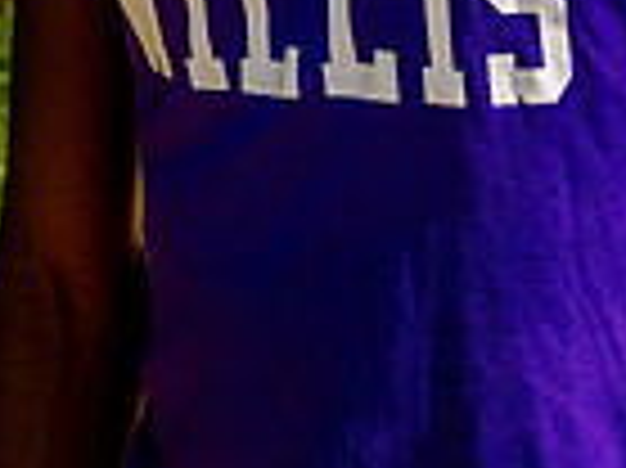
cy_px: -536
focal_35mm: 171
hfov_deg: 11.5
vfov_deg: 8.2
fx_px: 3090
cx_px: 441
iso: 100
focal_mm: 55
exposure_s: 1/320
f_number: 4.5
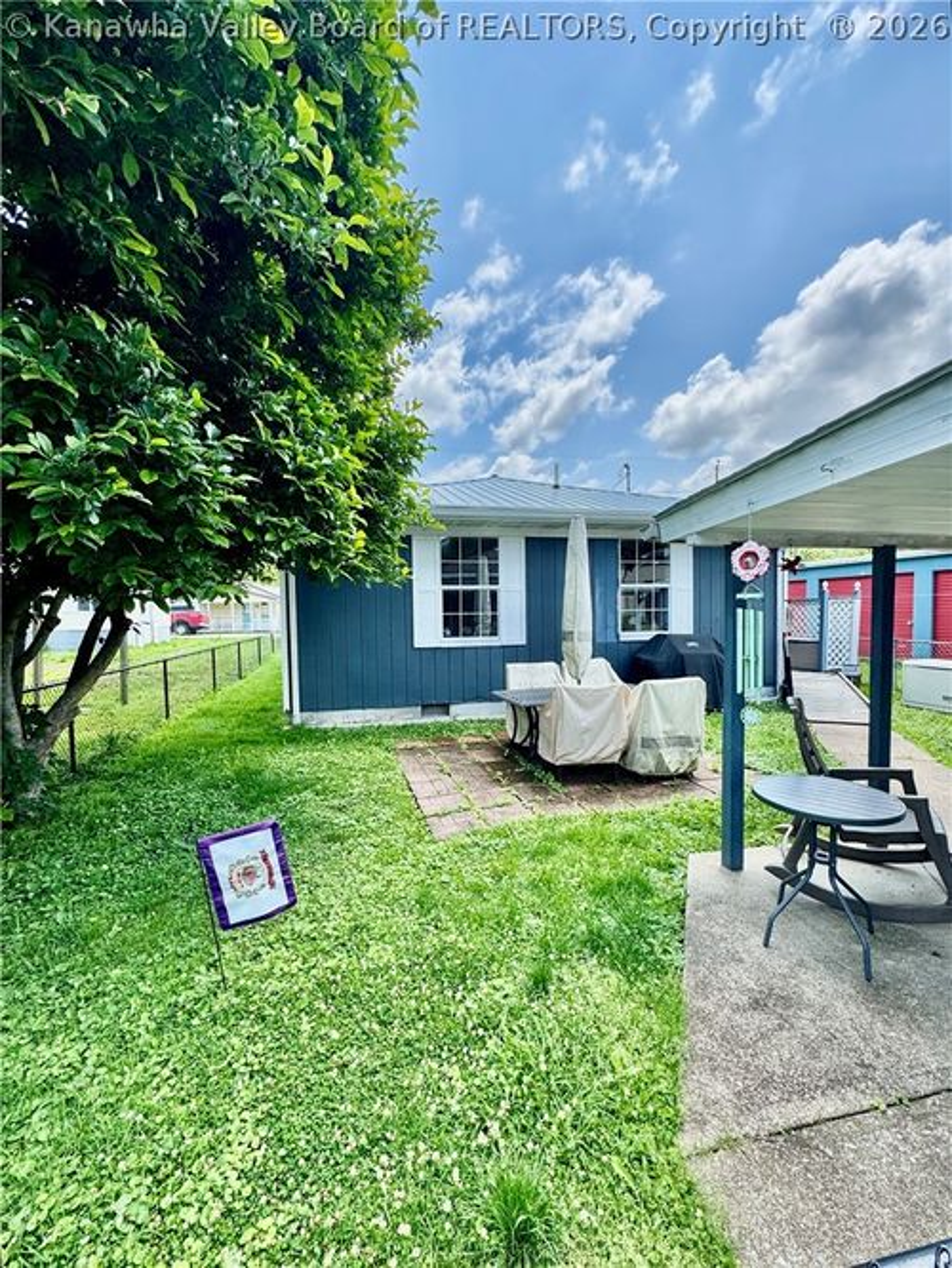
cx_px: 476
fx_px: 513
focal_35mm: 14
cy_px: 634
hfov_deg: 85.7
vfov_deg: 102.0
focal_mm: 2.22
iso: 40
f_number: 2.2
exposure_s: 1/910
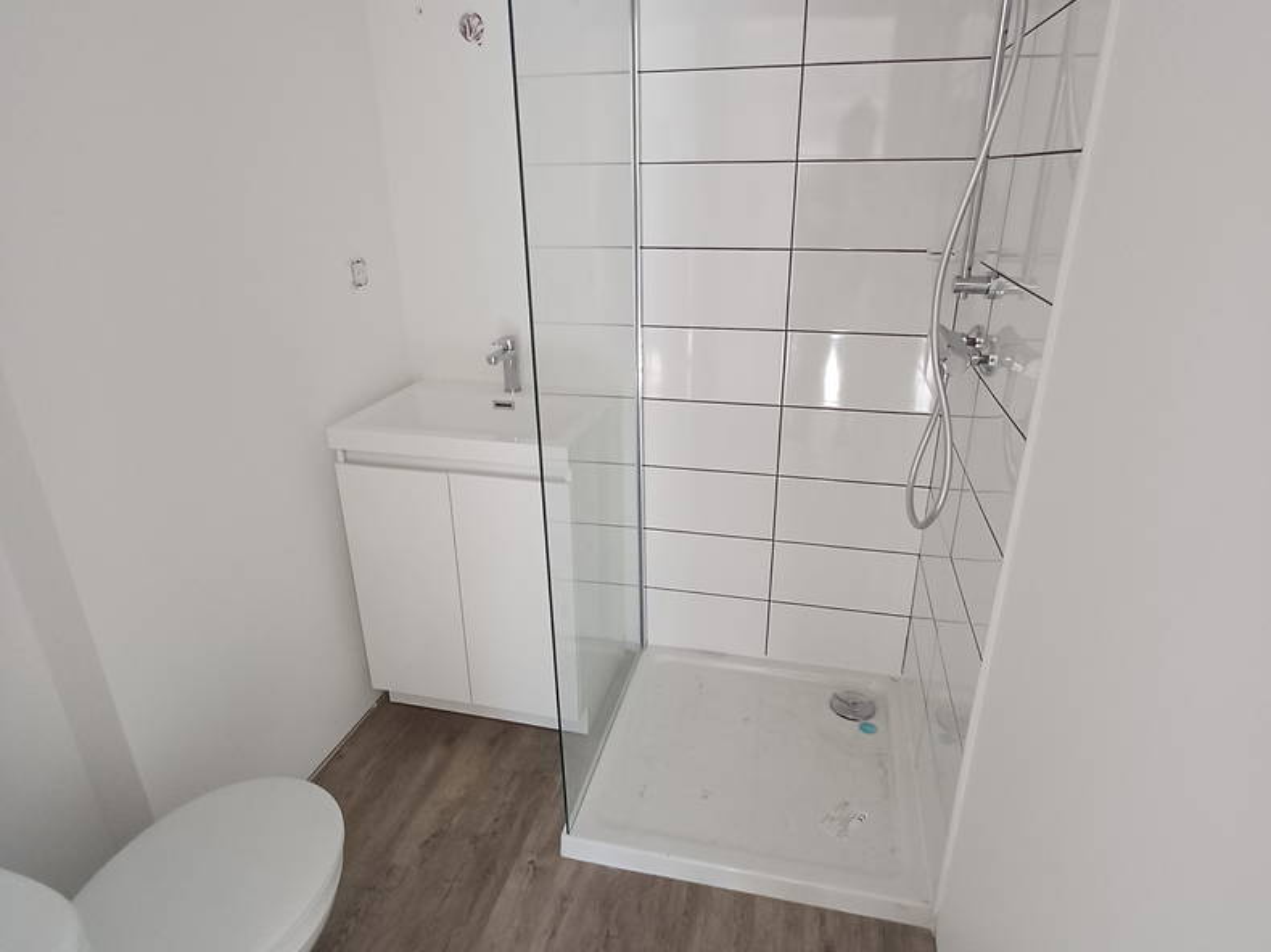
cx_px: 636
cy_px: 476
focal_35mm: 16
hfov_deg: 94.5
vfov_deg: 78.1
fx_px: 587
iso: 100
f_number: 2.2
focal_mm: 1.64
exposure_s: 1/50
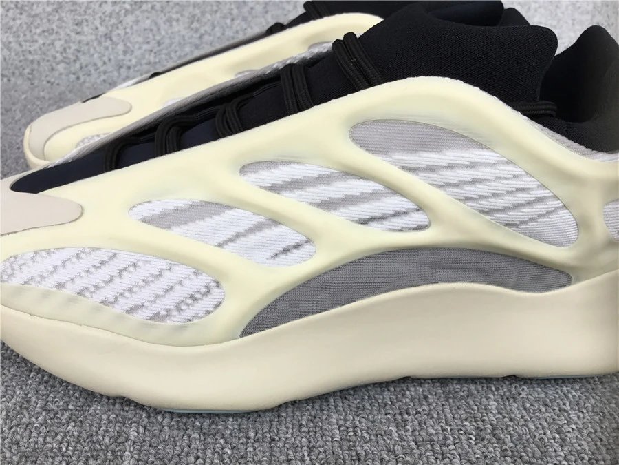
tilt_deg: -28.1
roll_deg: -3.6
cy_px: 232
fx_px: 554
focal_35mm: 31
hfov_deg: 58.4
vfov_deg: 45.4
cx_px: 310
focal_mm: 3.3
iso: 25
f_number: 2.4
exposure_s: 1/100
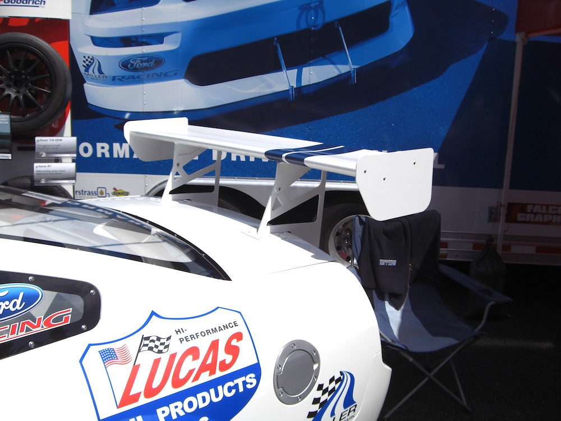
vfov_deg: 37.7
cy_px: 210
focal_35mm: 38
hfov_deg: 49.0
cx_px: 280
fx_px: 616
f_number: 8
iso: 64
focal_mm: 6.2
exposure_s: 1/400
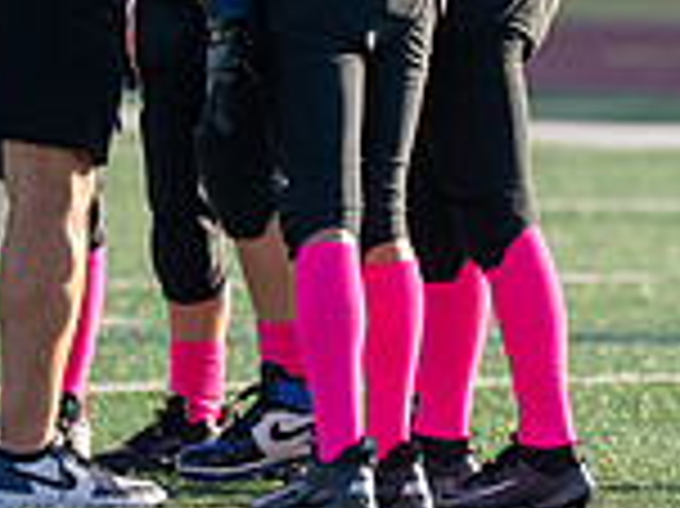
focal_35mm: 1176
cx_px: 512
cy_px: -271
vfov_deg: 1.3
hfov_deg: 1.7
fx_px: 23083
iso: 250
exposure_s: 1/1600
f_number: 2.8
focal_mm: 197
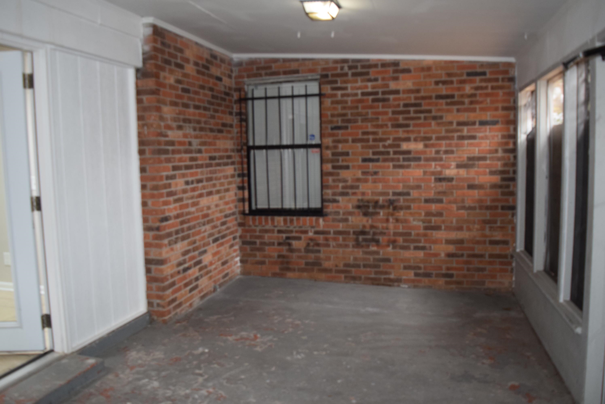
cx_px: 302
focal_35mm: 27
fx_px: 454
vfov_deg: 48.0
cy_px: 202
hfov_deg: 67.3
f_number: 3.5
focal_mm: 18
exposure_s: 1/60
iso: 800
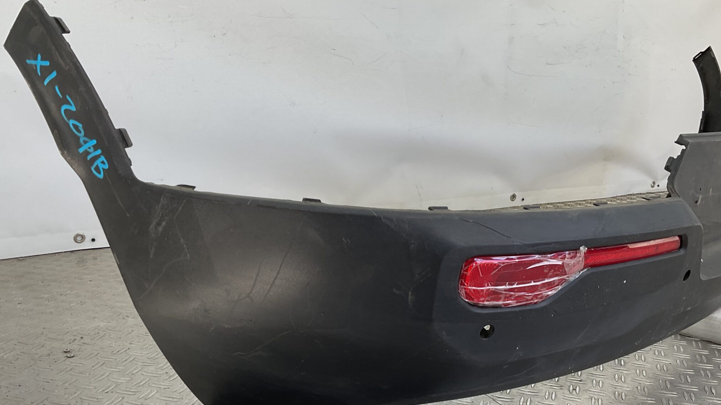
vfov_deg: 29.5
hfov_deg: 50.4
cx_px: 402
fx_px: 765
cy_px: 270
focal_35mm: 40
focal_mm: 3
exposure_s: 1/137
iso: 16
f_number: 1.8
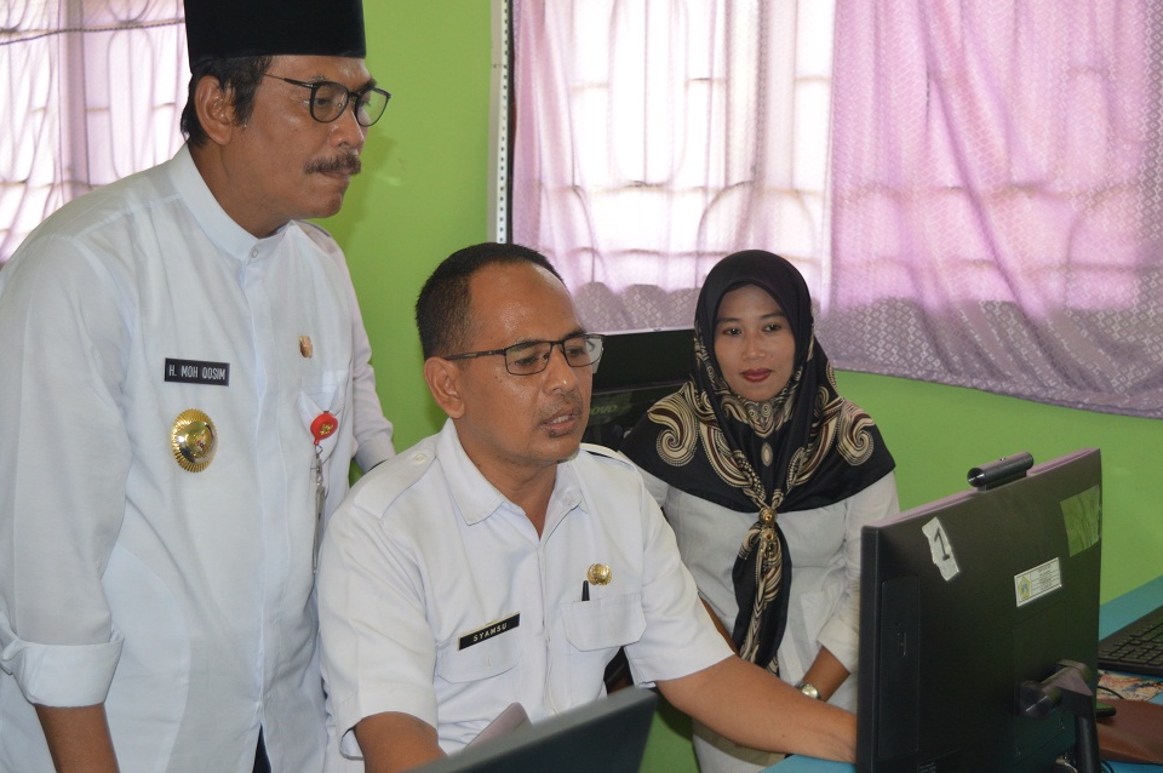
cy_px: 392
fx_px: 1775
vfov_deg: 24.6
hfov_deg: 36.3
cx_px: 606
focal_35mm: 55
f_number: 4.5
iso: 500
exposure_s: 1/60
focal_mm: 32
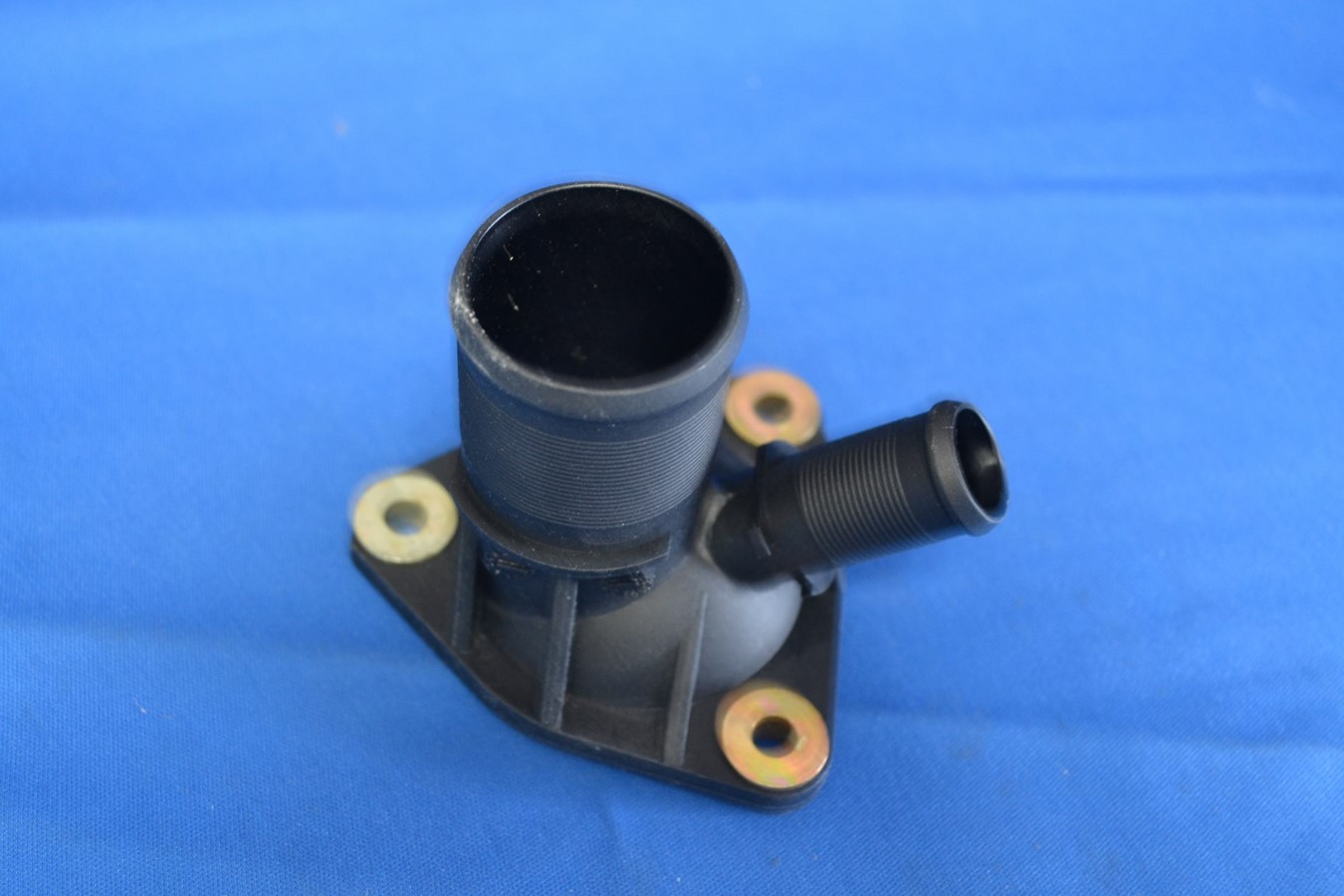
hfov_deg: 45.0
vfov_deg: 30.8
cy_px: 448
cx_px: 672
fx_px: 1624
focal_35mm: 44
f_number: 4.5
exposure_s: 1/4
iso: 800
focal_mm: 29
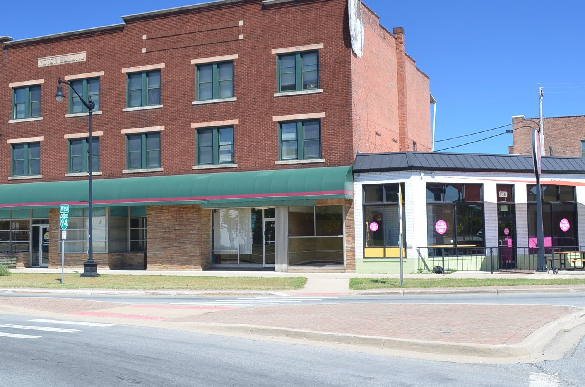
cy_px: 163
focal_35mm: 44
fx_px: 713
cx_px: 254
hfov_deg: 44.5
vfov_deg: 30.3
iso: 200
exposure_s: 1/200
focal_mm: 18
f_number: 7.1
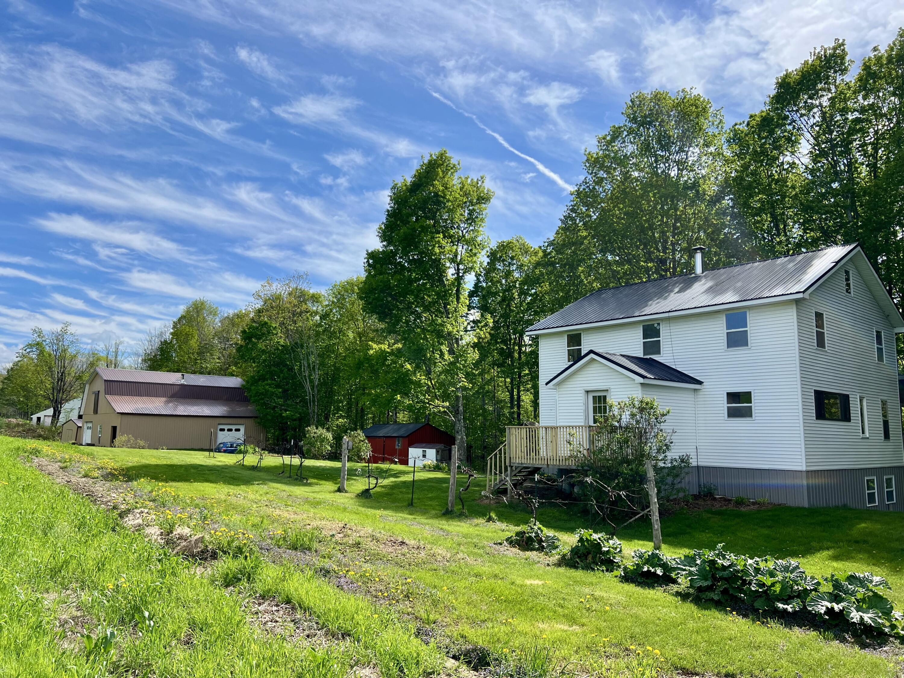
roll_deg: -0.9
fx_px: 679
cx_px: 452
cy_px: 339
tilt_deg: +7.3
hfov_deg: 67.3
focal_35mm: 26
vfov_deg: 53.1
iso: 50
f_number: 1.5
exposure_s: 1/5076
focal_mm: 5.7
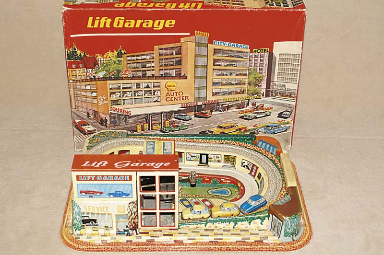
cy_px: 128
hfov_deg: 33.4
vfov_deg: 22.6
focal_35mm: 60
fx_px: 639
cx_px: 192
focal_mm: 40
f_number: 7.1
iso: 100
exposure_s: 1/80
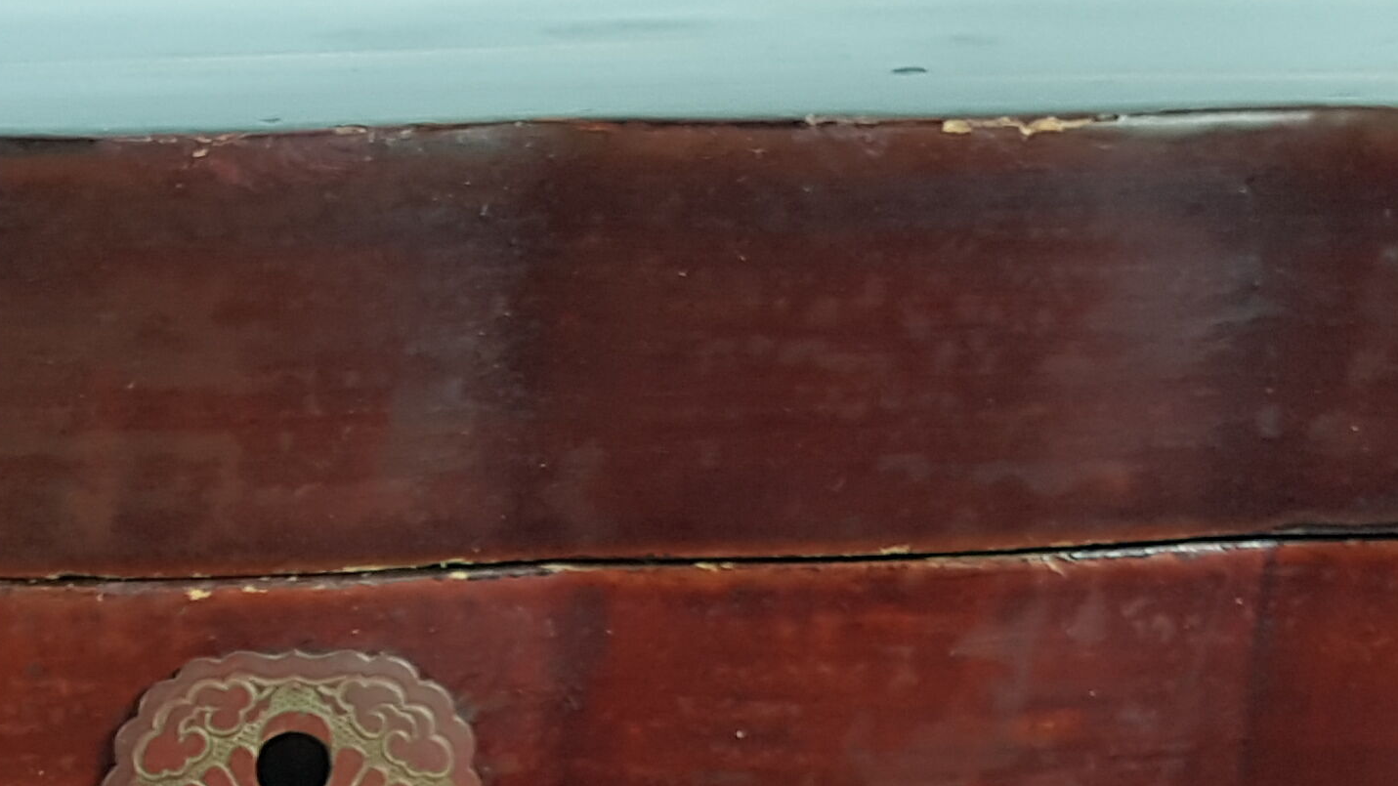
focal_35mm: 57
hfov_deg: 34.8
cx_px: 174
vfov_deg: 19.5
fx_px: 2113
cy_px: 1006
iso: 100
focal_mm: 4.2
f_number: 1.7
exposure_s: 1/50
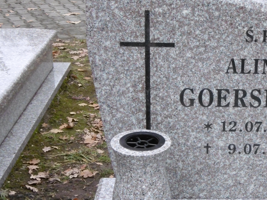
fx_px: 671
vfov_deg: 17.0
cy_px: 108
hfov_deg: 22.0
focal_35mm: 87
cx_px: 243
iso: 250
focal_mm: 7.7
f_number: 3.8
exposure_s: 1/60
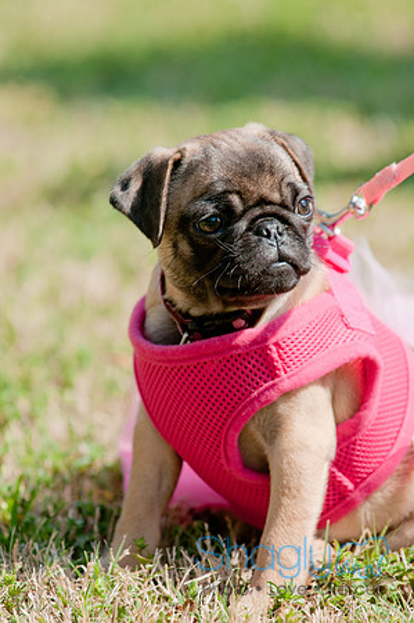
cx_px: 207
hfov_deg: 4.6
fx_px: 5187
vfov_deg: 6.9
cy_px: 312
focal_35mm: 300
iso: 200
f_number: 5
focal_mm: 200
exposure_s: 1/640
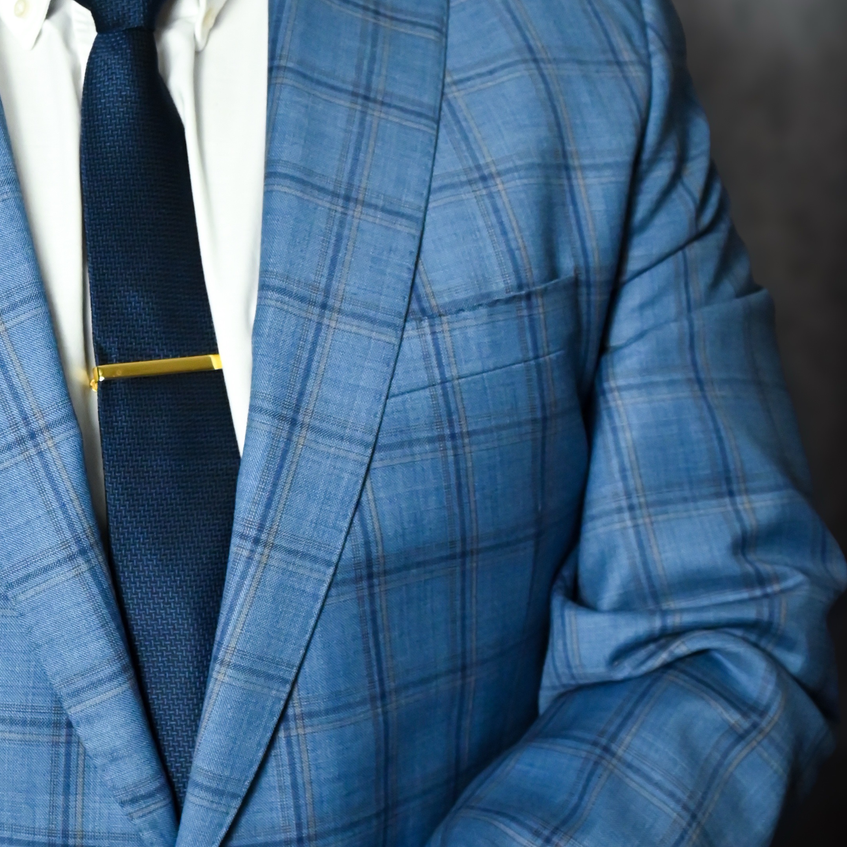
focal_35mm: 117
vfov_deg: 14.9
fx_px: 3239
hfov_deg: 14.8
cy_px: 239
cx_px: 127
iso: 3200
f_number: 5.6
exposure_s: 1/80
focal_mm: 50
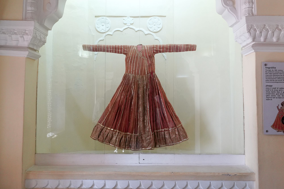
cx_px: 142
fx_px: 189
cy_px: 94
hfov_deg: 73.7
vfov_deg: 53.1
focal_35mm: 24
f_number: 7.1
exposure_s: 1/80
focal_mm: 24
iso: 3200
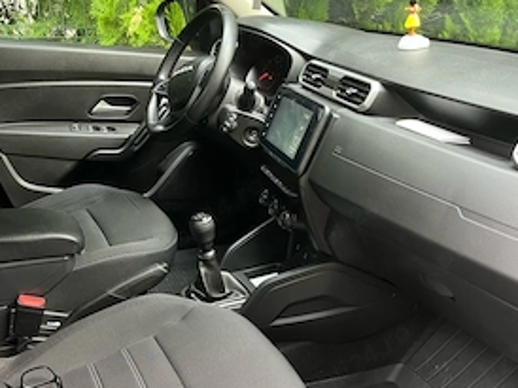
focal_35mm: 38
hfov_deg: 49.0
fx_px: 568
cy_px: 246
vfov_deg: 37.4
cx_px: 240
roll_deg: -0.9
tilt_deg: -22.2
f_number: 1.6
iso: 320
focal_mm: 5.1
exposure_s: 1/60
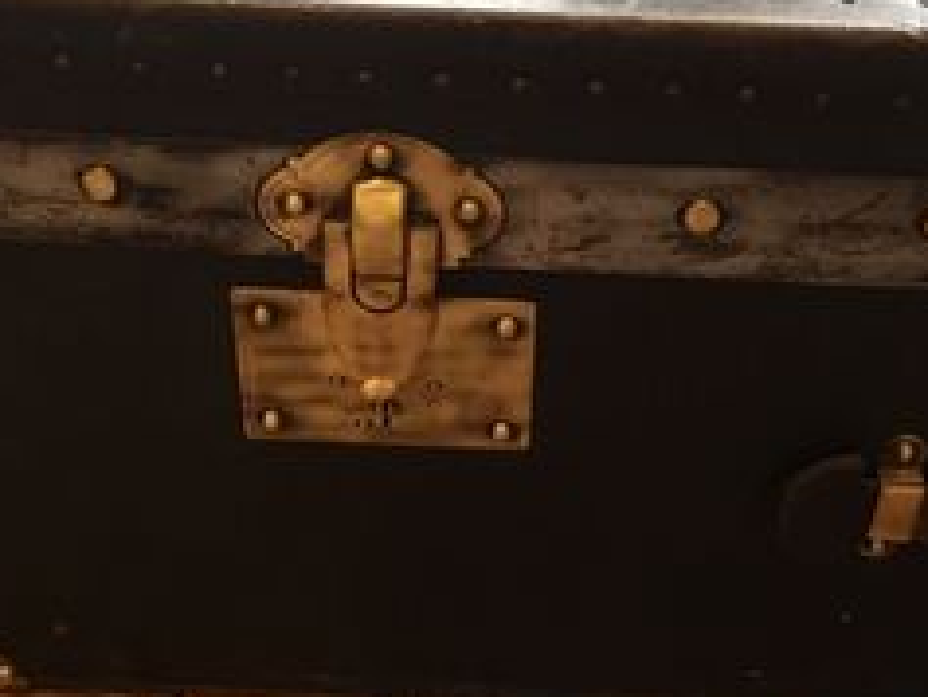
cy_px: 274
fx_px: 1314
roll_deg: -1.1
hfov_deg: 38.9
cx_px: 486
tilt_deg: -33.7
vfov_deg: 29.6
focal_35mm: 49
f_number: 2.2
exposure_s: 1/33
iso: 125
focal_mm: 4.15
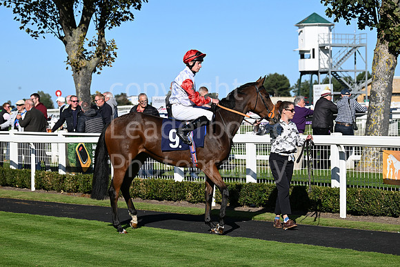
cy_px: 134
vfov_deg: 13.4
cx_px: 200
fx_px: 1134
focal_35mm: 102
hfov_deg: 20.0
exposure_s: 1/3200
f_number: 5.6
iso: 400
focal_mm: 102
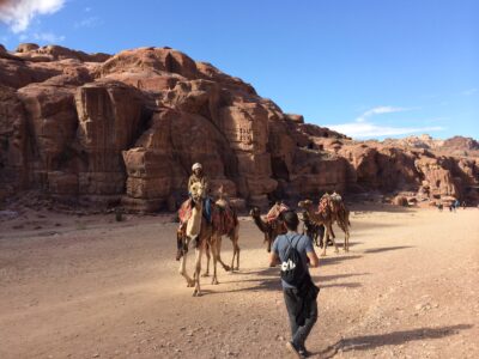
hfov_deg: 60.0
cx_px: 240
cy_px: 180
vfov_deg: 46.8
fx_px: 415
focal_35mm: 30
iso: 32
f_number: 2.2
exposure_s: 1/1026
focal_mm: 4.12
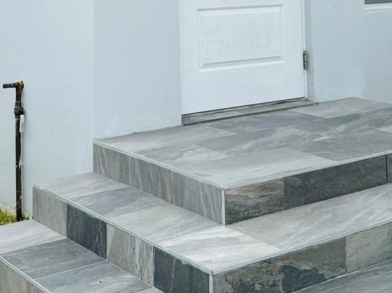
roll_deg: +0.8
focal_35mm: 69
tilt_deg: +3.6
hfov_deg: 28.1
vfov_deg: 19.7
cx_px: 141
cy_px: -79
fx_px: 781
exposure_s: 1/1361
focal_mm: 6.76
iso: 80
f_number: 1.78
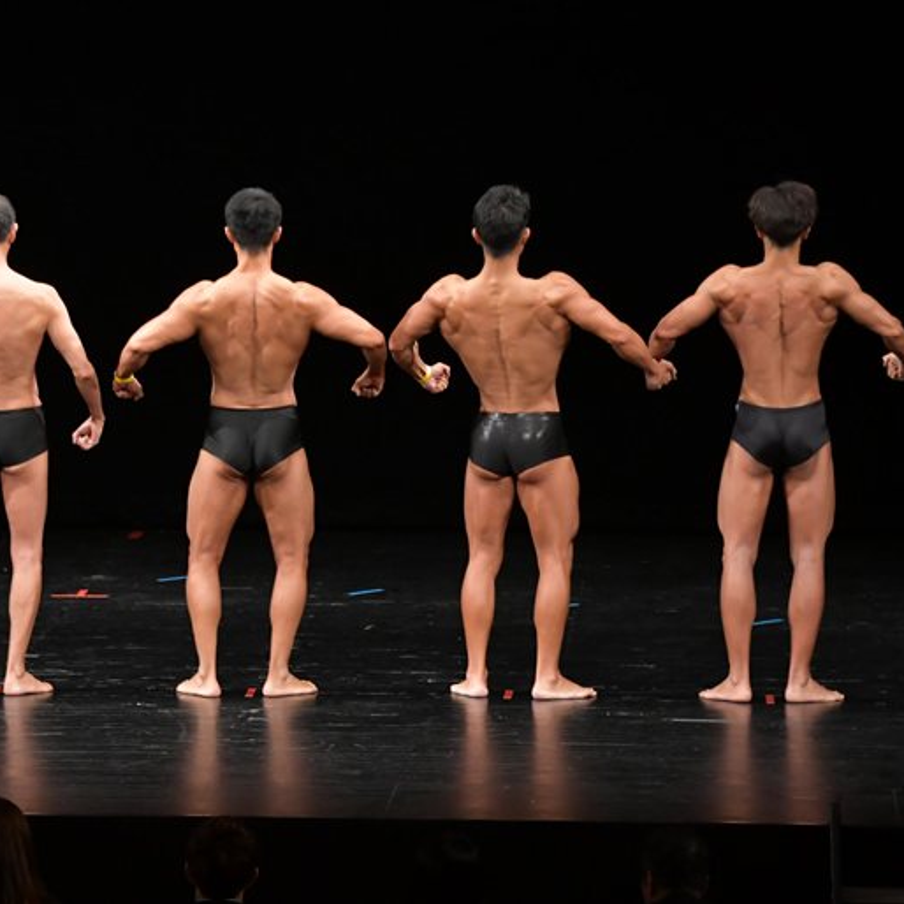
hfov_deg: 7.8
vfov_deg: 7.8
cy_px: 452
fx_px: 6589
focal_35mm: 223
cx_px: 307
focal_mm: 116
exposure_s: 1/400
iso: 3200
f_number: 5.6
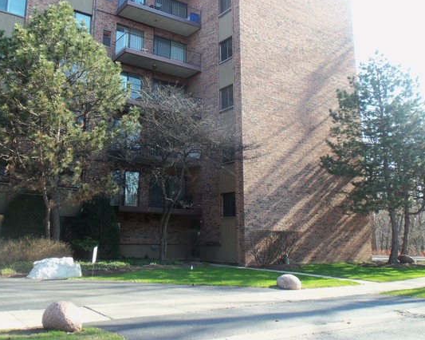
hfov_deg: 52.6
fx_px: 428
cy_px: 149
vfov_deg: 43.3
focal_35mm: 34
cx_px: 175
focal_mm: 5.2
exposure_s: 1/100
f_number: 3.4
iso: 80
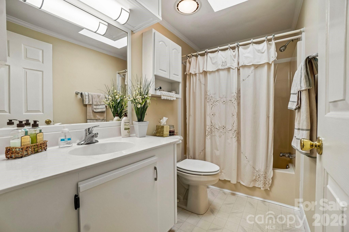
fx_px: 145
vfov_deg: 77.3
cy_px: 116
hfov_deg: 100.4
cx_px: 174
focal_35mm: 15
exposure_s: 1/30
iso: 200
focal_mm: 10
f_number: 8
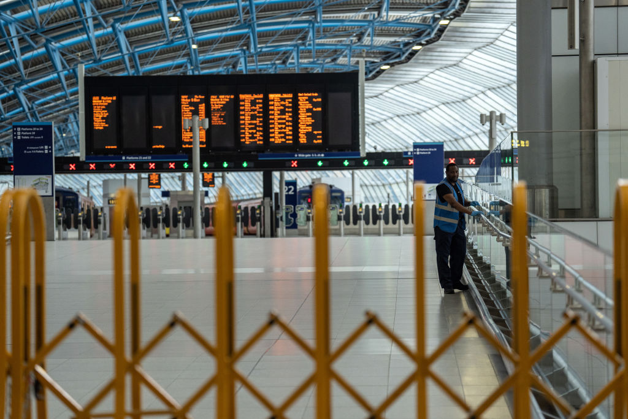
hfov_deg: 19.6
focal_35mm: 104
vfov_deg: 13.2
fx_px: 1814
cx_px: 314
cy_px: 210
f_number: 2.8
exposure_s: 1/3200
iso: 1600
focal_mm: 104
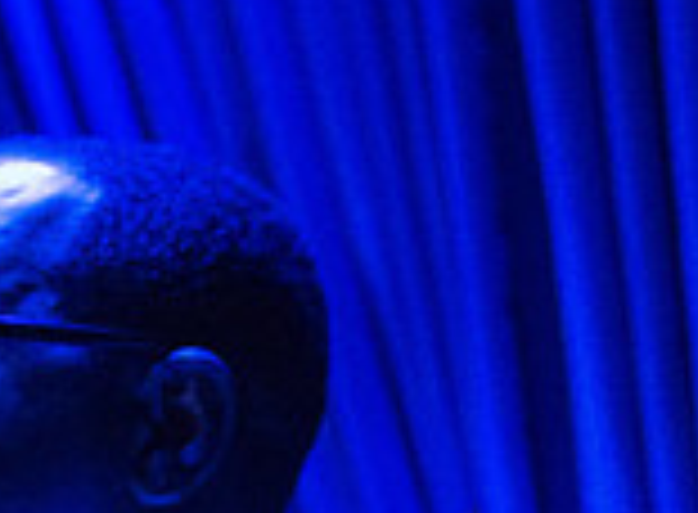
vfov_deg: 9.1
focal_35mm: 158
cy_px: 734
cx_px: 102
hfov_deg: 12.5
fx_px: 3164
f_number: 2.8
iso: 4000
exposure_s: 1/400
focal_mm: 36
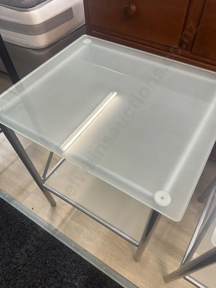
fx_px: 208
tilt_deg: -55.0
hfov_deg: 54.9
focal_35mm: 25
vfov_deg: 69.4
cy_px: 144
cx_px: 106
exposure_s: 1/50
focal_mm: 6.86
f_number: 1.78
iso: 125
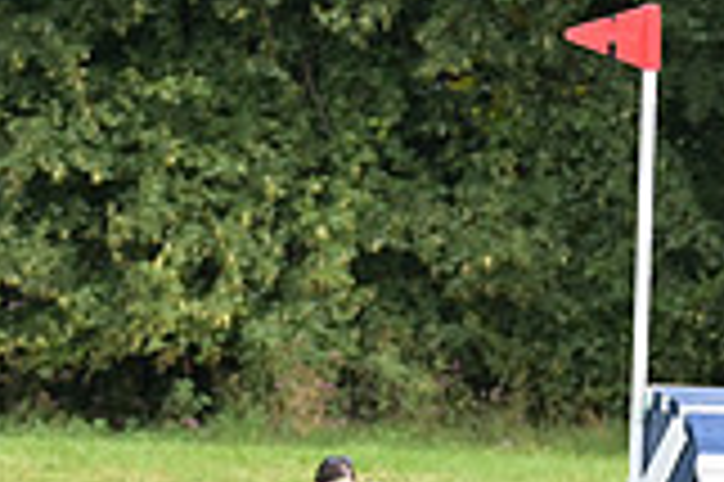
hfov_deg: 1.9
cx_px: 1219
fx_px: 21657
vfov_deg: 1.3
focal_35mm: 1078
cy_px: 315
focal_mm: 200
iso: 1000
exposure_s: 1/1250
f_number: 5.6
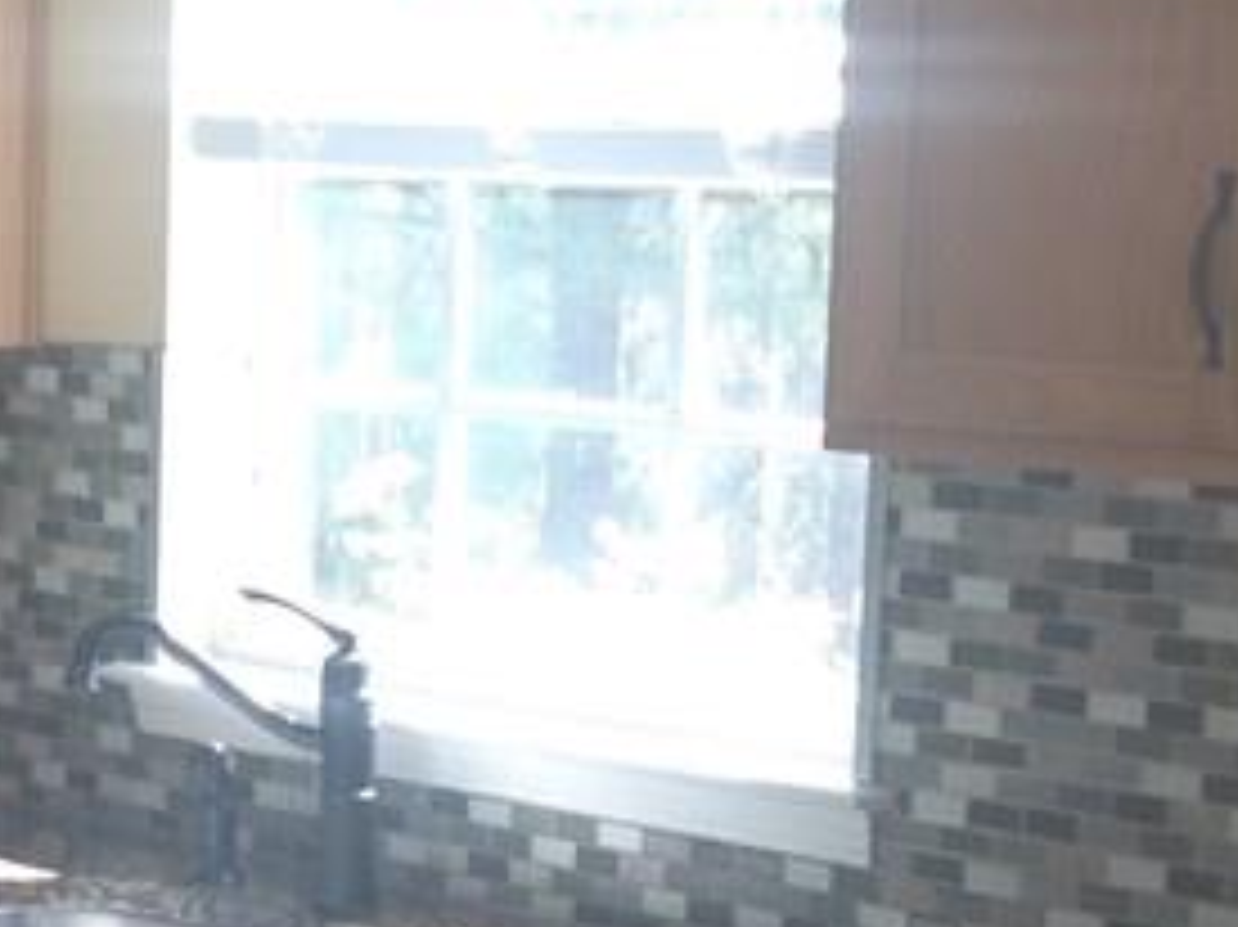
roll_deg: +0.5
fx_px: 4397
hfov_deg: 14.9
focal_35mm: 123
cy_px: 738
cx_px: -612
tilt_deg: -10.5
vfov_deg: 12.0
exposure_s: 1/60
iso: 64
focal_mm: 4.12
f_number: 2.4
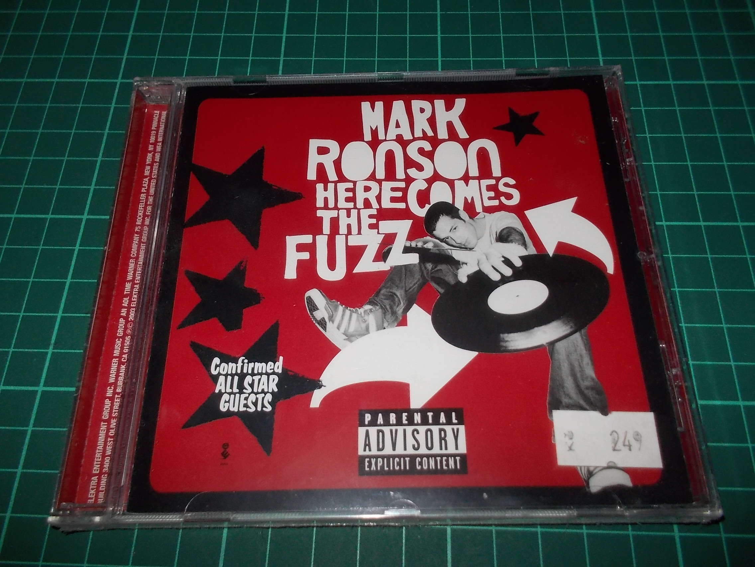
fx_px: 633
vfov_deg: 48.2
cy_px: 284
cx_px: 378
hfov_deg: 61.7
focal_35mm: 29
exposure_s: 1/30
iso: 200
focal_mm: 4.1
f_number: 3.3
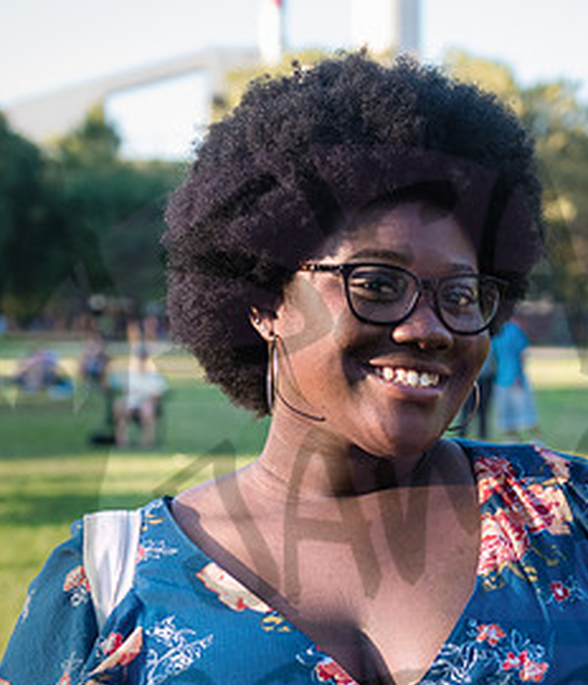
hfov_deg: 17.6
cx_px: 392
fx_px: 1897
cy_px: 512
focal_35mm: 91
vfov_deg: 20.3
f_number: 3.5
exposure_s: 1/800
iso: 640
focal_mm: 40
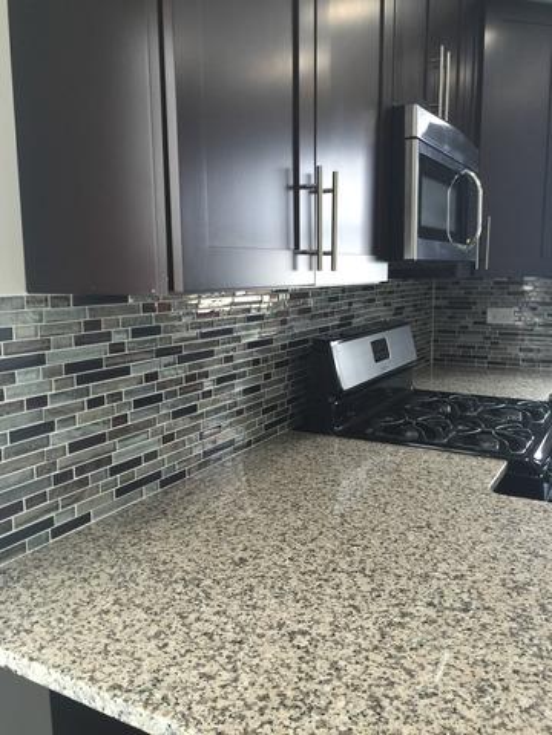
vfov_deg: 61.7
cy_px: 368
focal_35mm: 29
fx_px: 617
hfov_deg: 48.2
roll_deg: +0.4
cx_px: 276
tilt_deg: -7.9
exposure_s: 1/15
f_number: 2.2
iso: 32
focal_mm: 4.15
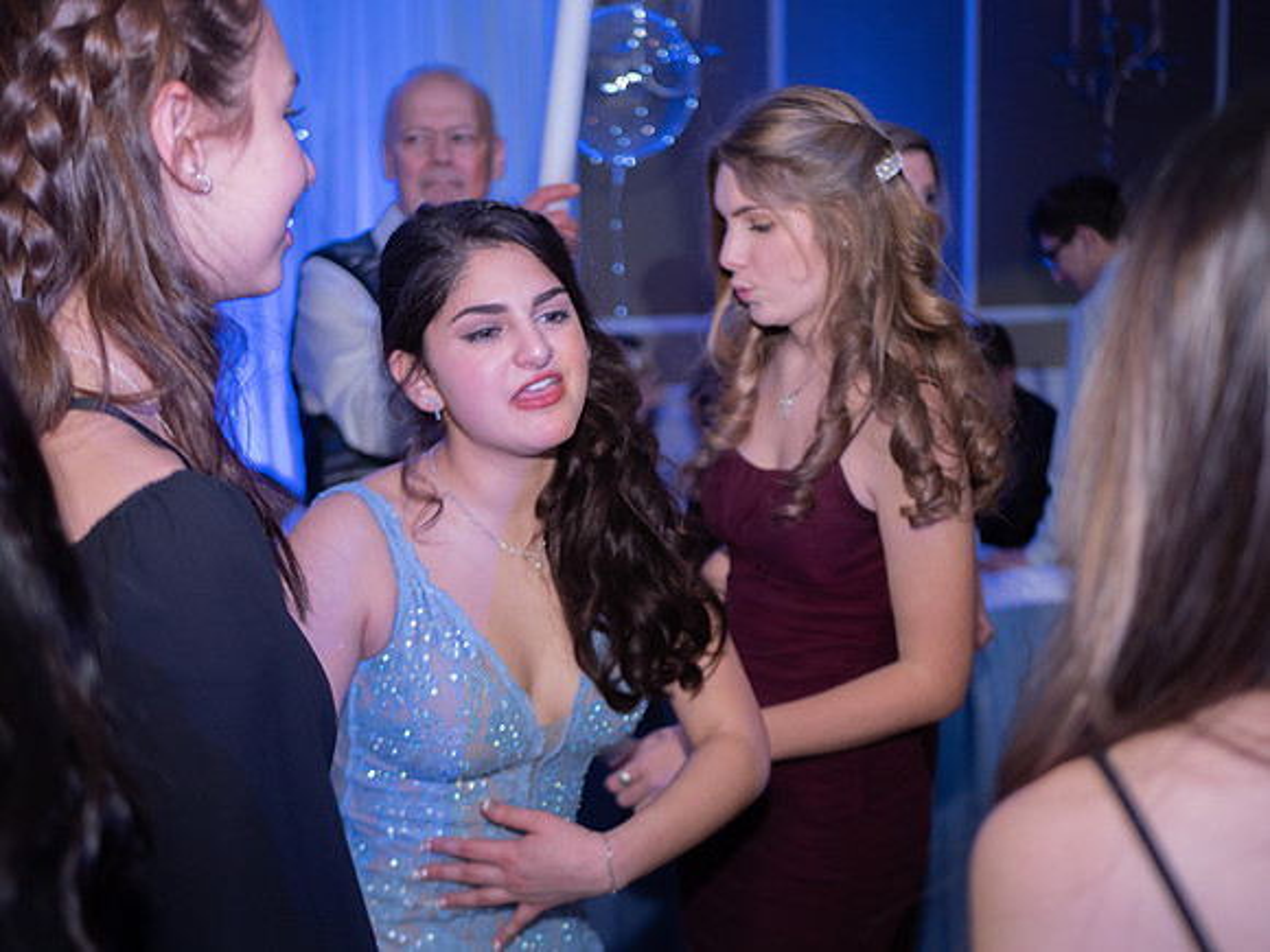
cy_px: 476
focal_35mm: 50
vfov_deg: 29.1
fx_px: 1834
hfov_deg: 38.2
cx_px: 635
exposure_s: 1/125
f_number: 1.7
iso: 800
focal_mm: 25
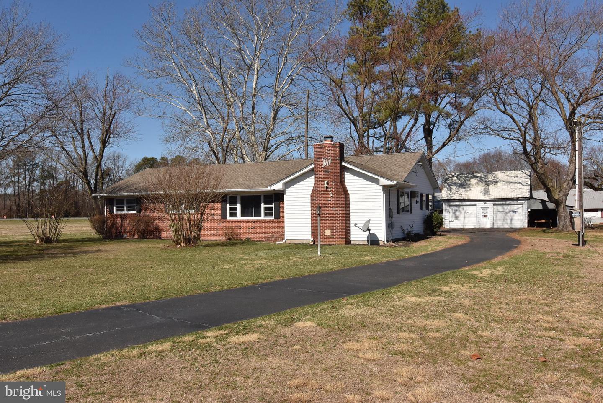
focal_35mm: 30
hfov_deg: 61.9
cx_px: 302
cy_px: 202
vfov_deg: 43.7
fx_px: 503
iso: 800
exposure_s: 1/1000
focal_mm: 20
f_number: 16
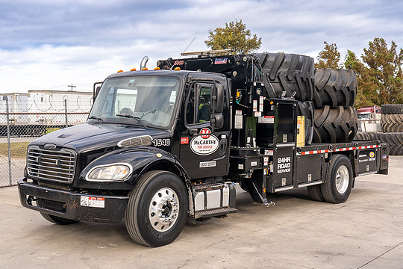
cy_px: 131
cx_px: 207
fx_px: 481
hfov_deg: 45.4
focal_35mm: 43
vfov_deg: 31.2
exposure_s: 1/100
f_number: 6.3
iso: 100
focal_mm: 40
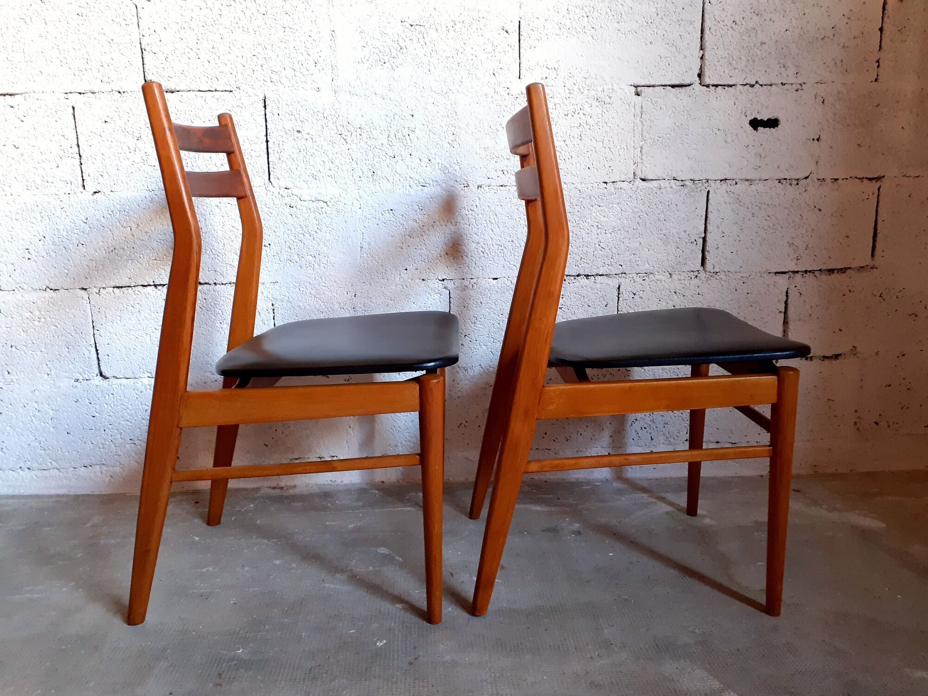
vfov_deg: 51.4
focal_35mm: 27
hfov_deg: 65.3
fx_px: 724
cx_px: 464
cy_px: 348
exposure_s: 1/33
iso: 200
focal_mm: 3.6
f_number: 1.9
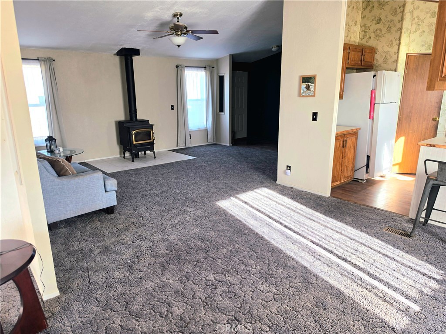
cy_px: 167
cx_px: 223
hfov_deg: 73.9
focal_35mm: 23
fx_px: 296
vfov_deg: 58.9
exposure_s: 1/182
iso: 64
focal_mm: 6.5
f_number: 1.4
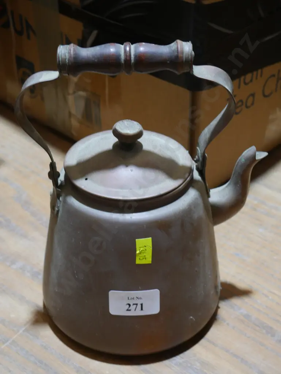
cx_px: 140
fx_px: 627
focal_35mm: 58
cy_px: 187
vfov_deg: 33.2
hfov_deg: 25.3
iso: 800
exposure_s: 1/60
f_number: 5.4
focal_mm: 29
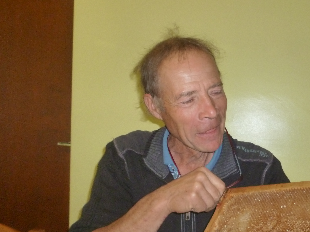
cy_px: 138
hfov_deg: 40.0
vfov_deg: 31.4
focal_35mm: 46
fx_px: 412
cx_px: 237
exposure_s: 1/60
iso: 320
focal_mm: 5
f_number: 3.1
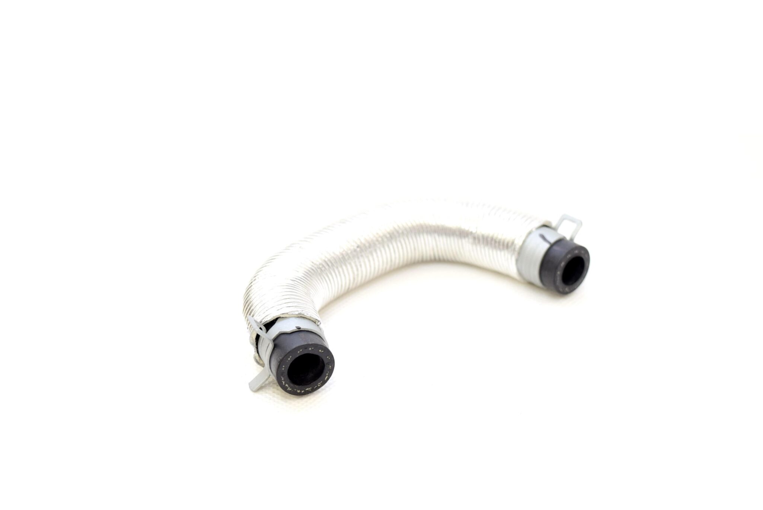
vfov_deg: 25.1
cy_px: 255
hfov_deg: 36.8
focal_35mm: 54
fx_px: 1145
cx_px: 382
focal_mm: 36
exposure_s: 1/125
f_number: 5.6
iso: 400
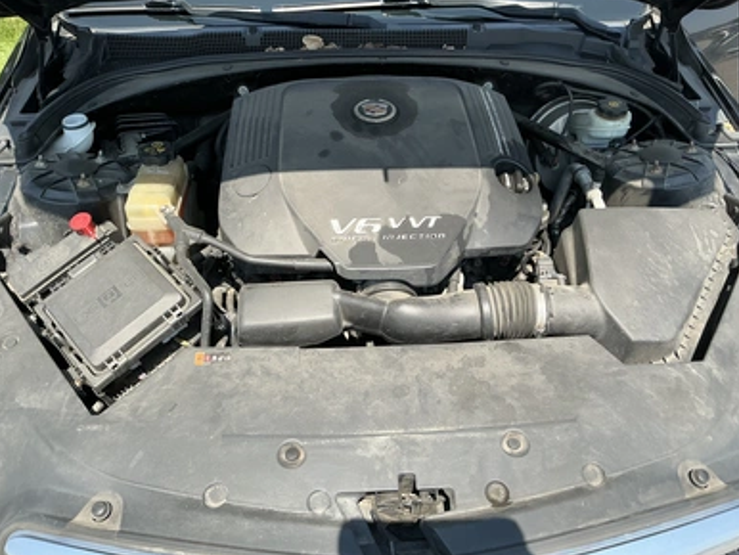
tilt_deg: -44.9
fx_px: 619
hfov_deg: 61.6
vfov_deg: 48.3
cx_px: 375
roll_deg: -1.5
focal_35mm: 29
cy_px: 274
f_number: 1.8
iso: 25
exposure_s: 1/792
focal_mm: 3
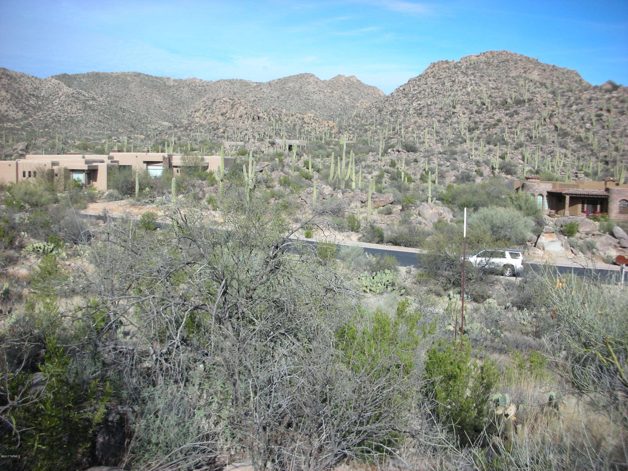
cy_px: 236
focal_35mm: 35
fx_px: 635
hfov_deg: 52.6
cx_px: 314
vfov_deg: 40.7
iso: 50
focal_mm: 5.8
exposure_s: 1/84.7
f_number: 8.5
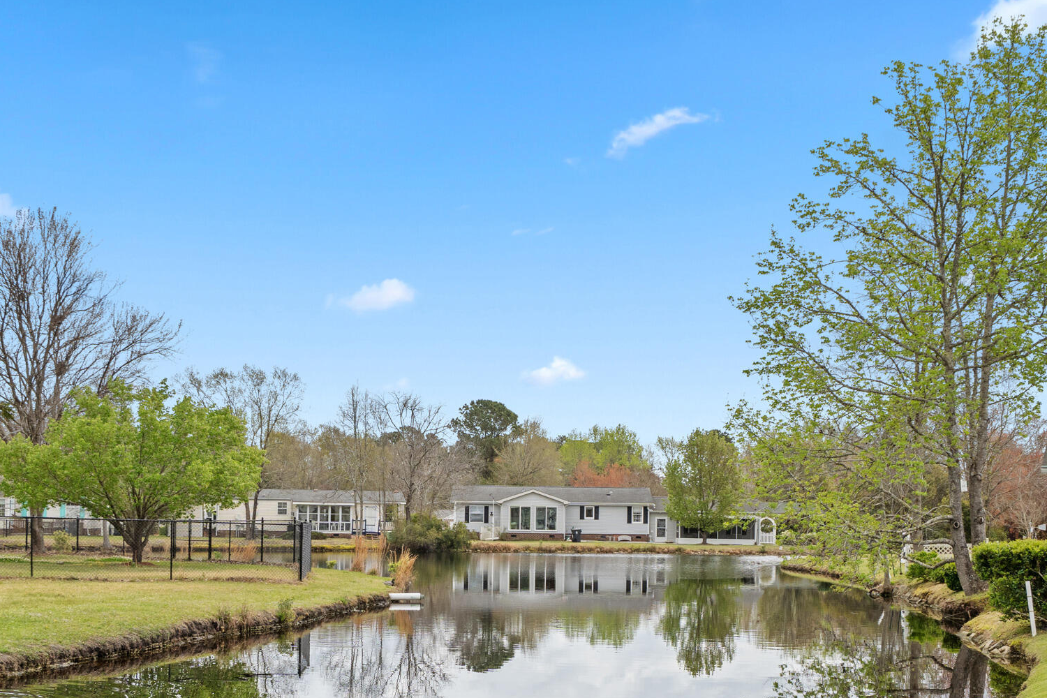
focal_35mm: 50
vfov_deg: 26.7
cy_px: 518
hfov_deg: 39.6
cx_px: 535
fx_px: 1454
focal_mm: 30
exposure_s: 1/1000
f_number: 8
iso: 250
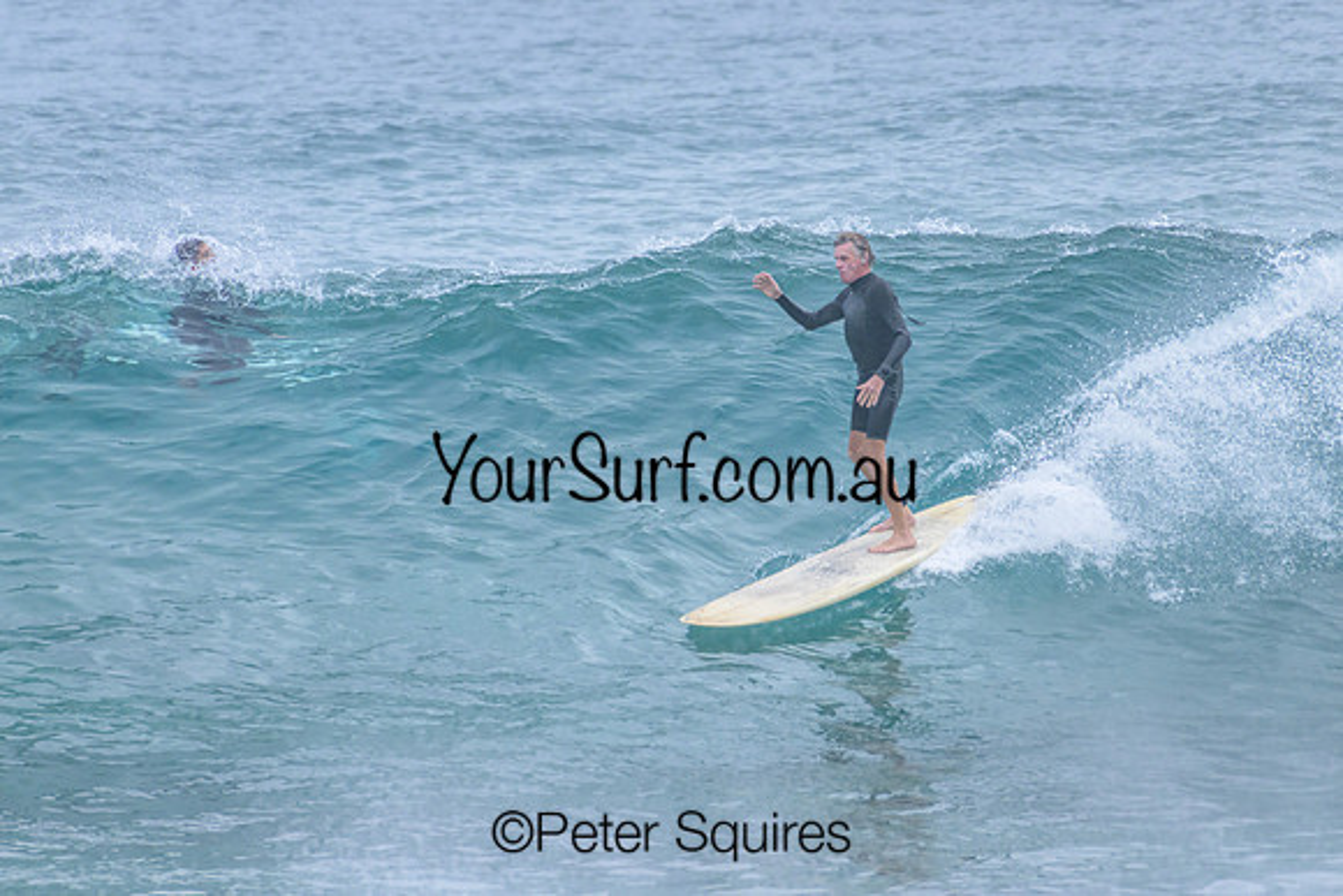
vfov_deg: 1.4
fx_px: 37313
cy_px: 448
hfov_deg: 2.1
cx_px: 672
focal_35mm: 1000
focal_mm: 1000
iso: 2200
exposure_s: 1/2000
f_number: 11
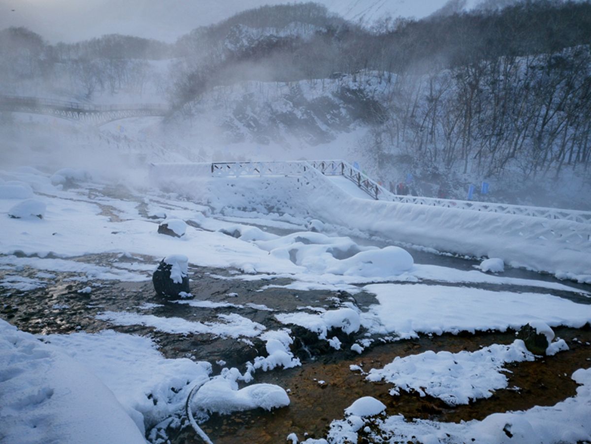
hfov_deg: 63.4
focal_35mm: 28
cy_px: 222
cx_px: 296
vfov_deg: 49.7
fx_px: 478
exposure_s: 1/1776
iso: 50
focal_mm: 5.58
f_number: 1.8
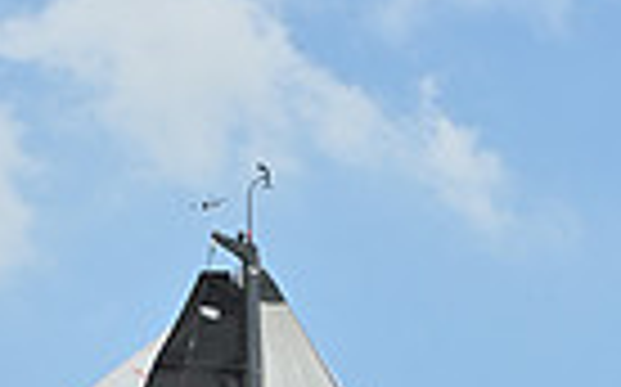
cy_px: 1282
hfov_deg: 7.0
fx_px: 5090
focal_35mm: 301
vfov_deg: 4.2
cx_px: 173
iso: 320
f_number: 11
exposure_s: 1/800
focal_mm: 70
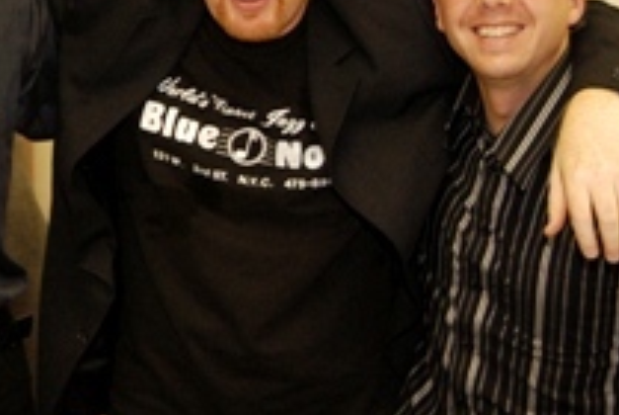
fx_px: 1550
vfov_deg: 15.2
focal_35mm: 90
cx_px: 83
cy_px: 159
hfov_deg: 22.1
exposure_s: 1/80
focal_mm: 28
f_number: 4
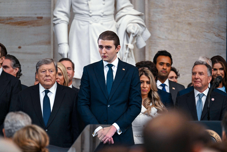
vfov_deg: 3.4
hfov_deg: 5.2
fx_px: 2522
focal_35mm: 400
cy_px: 76
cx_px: 114
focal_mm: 400
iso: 3200
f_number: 5.6
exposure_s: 1/200
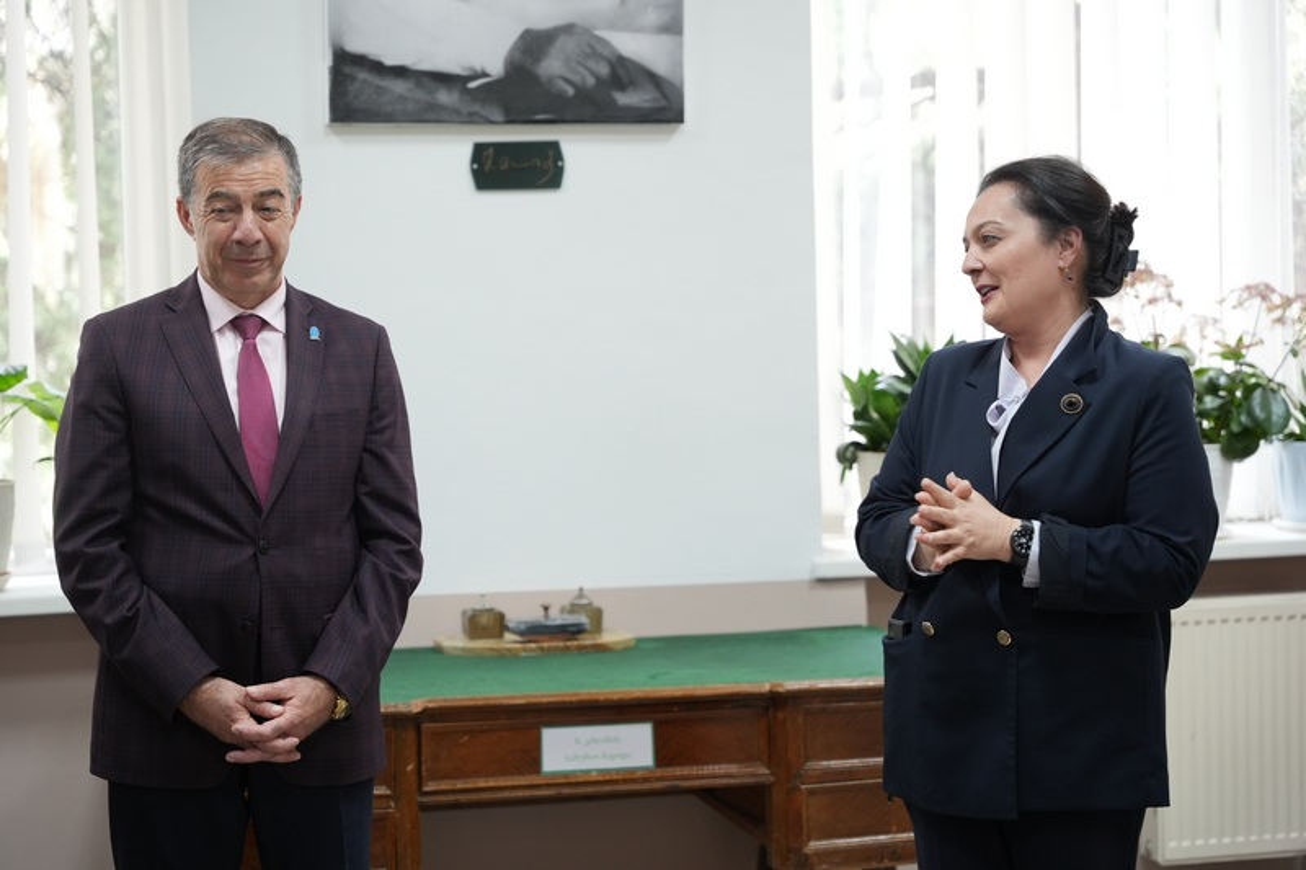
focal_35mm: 70
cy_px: 435
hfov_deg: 28.8
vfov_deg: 19.4
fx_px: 2539
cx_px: 653
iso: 1250
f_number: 2.8
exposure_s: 1/100
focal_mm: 70
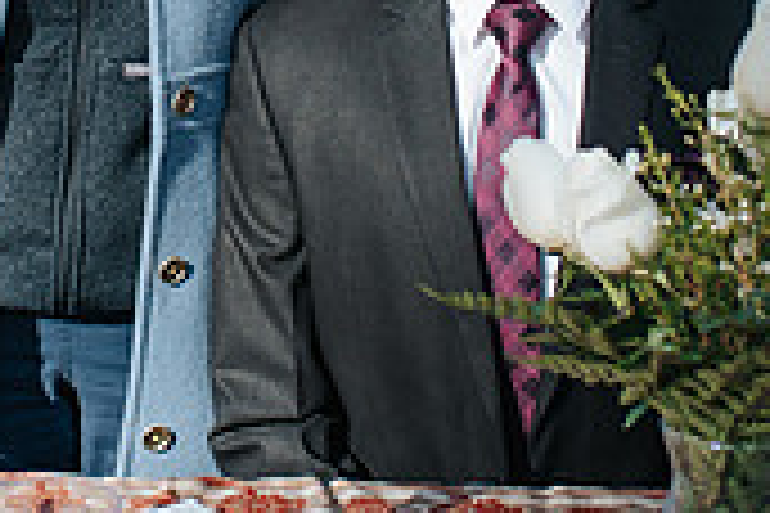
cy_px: -158
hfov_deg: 14.8
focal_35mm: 137
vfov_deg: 9.8
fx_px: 2930
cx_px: 95
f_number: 3.2
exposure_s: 1/640
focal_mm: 35
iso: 100
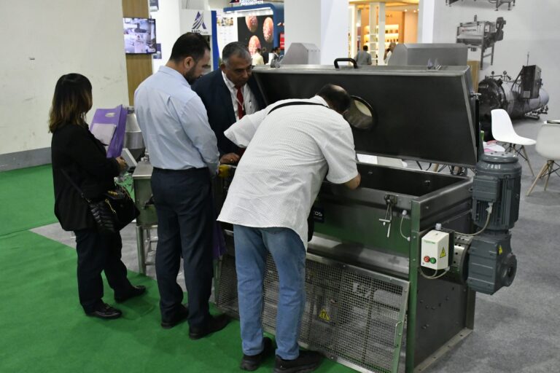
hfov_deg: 53.1
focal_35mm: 36
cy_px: 186
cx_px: 280
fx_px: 560
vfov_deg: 36.9
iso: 10000
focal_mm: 24
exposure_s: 1/400
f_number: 8
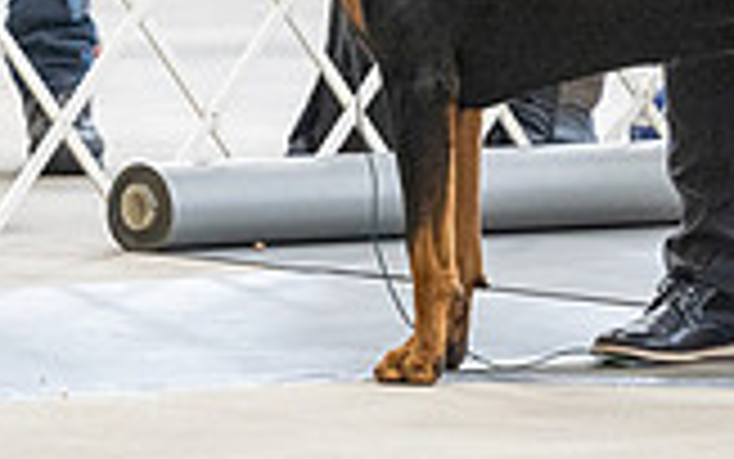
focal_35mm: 724
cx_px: 509
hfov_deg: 2.9
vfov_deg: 1.8
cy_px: -331
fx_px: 14488
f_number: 4
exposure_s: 1/320
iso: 6400
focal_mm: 200
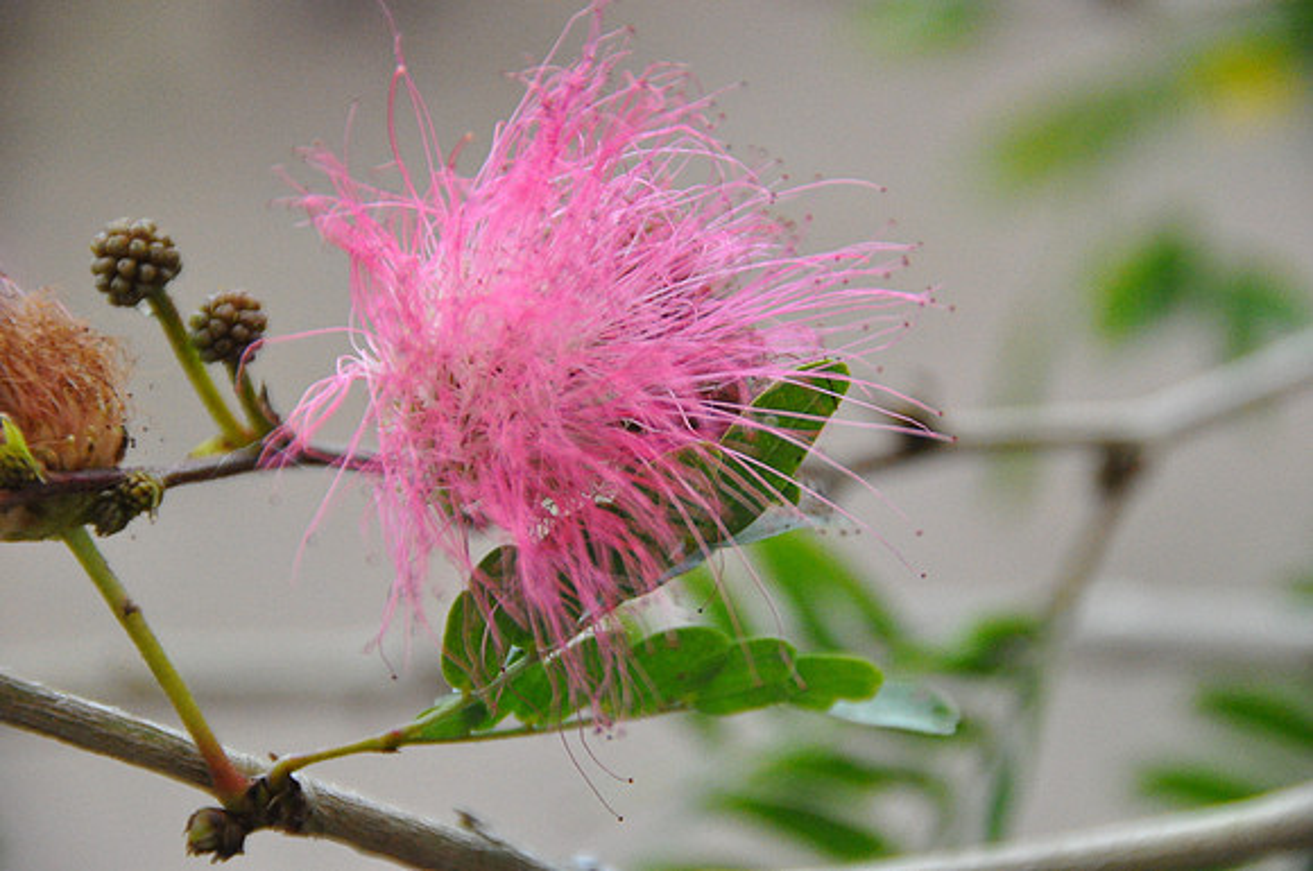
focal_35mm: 300
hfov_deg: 6.9
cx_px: 656
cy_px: 436
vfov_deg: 4.6
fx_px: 10926
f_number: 6.3
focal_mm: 200
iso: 3200
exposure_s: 1/2500
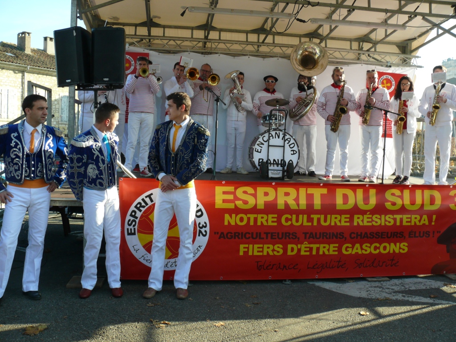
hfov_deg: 52.6
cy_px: 171
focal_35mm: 35
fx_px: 461
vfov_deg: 40.7
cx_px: 228
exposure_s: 1/200
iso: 100
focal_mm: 7.4
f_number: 4
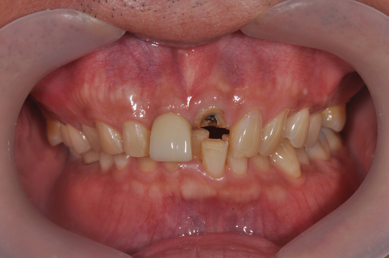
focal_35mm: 158
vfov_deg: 8.7
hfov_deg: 13.1
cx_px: 194
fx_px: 1700
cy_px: 129
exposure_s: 1/60
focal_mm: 105
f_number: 22
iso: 320
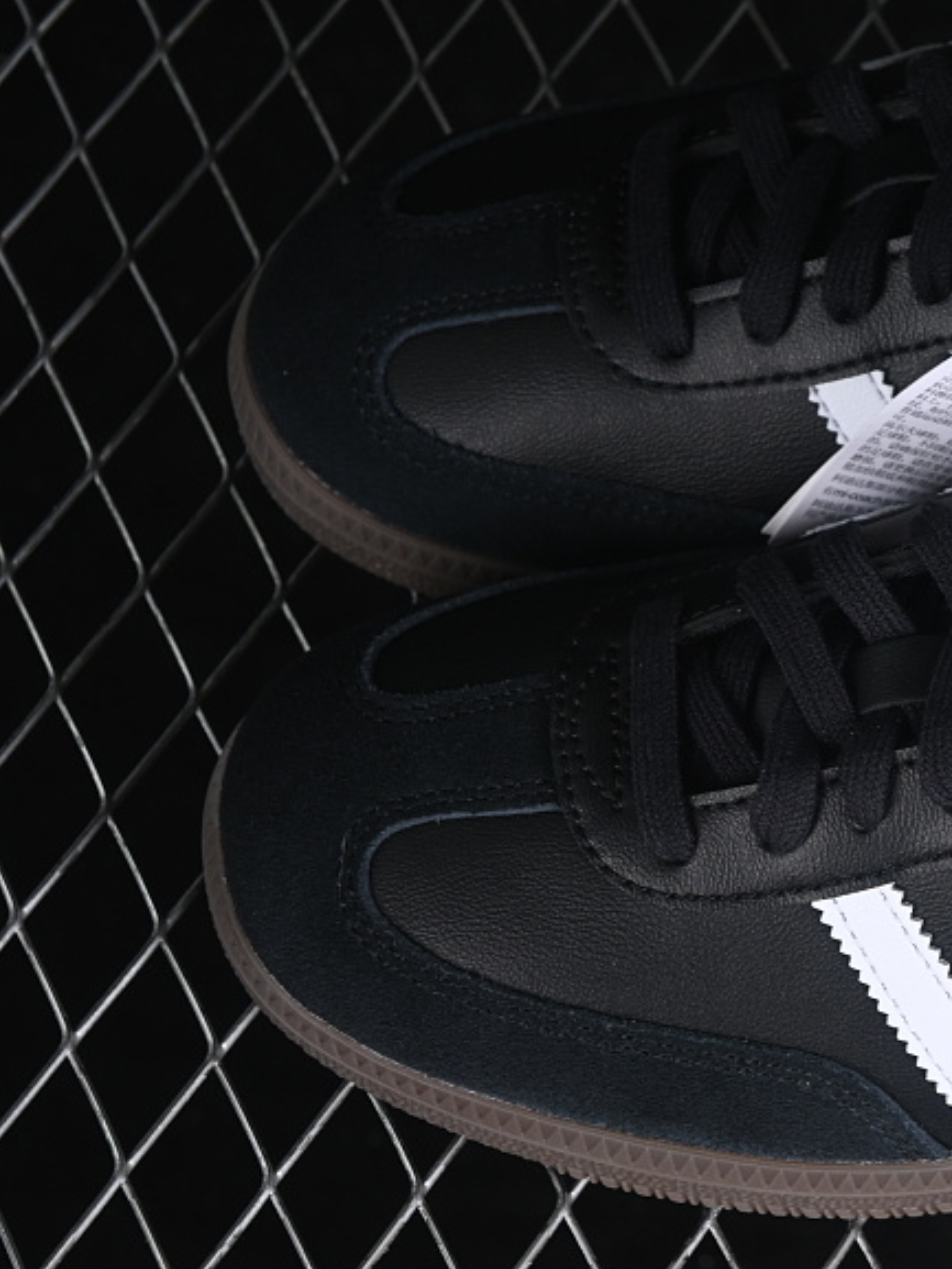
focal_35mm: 135
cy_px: 629
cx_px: 1137
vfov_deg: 14.6
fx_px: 4948
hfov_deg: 10.8
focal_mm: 50
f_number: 6.3
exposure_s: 1/60
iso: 160
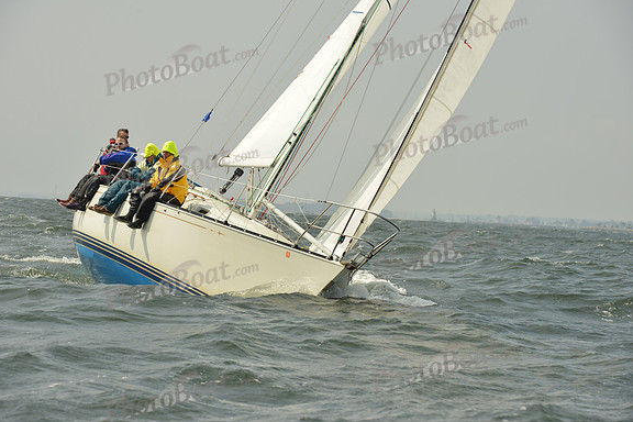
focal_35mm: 136
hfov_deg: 15.1
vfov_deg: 10.1
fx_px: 2391
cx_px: 316
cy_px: 210
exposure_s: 1/1250
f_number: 9
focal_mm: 135
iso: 320
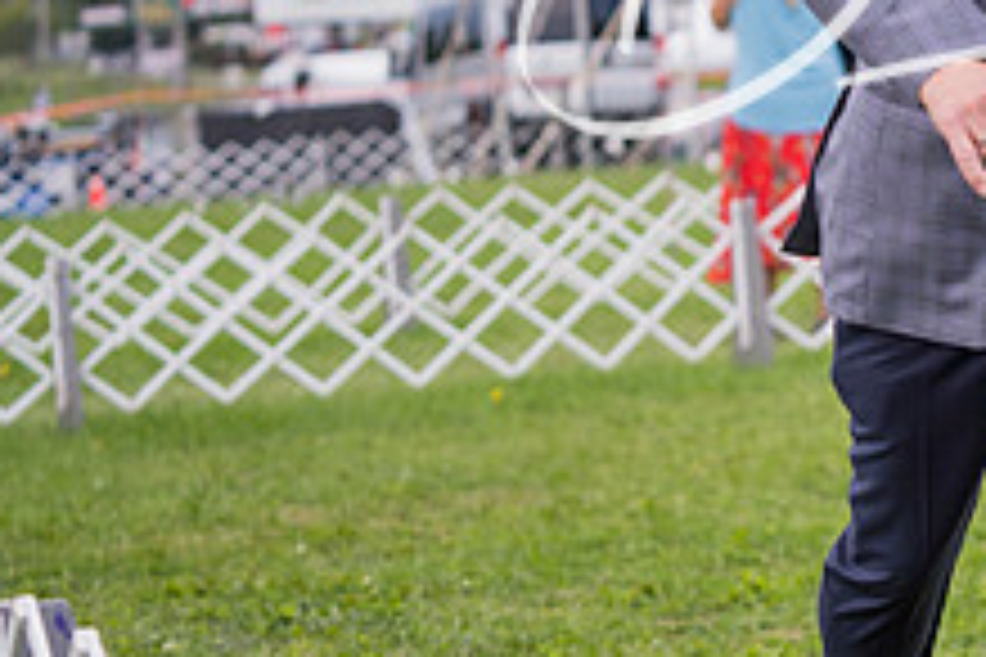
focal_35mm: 185
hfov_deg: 10.9
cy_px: 218
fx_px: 5067
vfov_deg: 7.4
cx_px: 1171
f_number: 2.8
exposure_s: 1/1000
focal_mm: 70
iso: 100
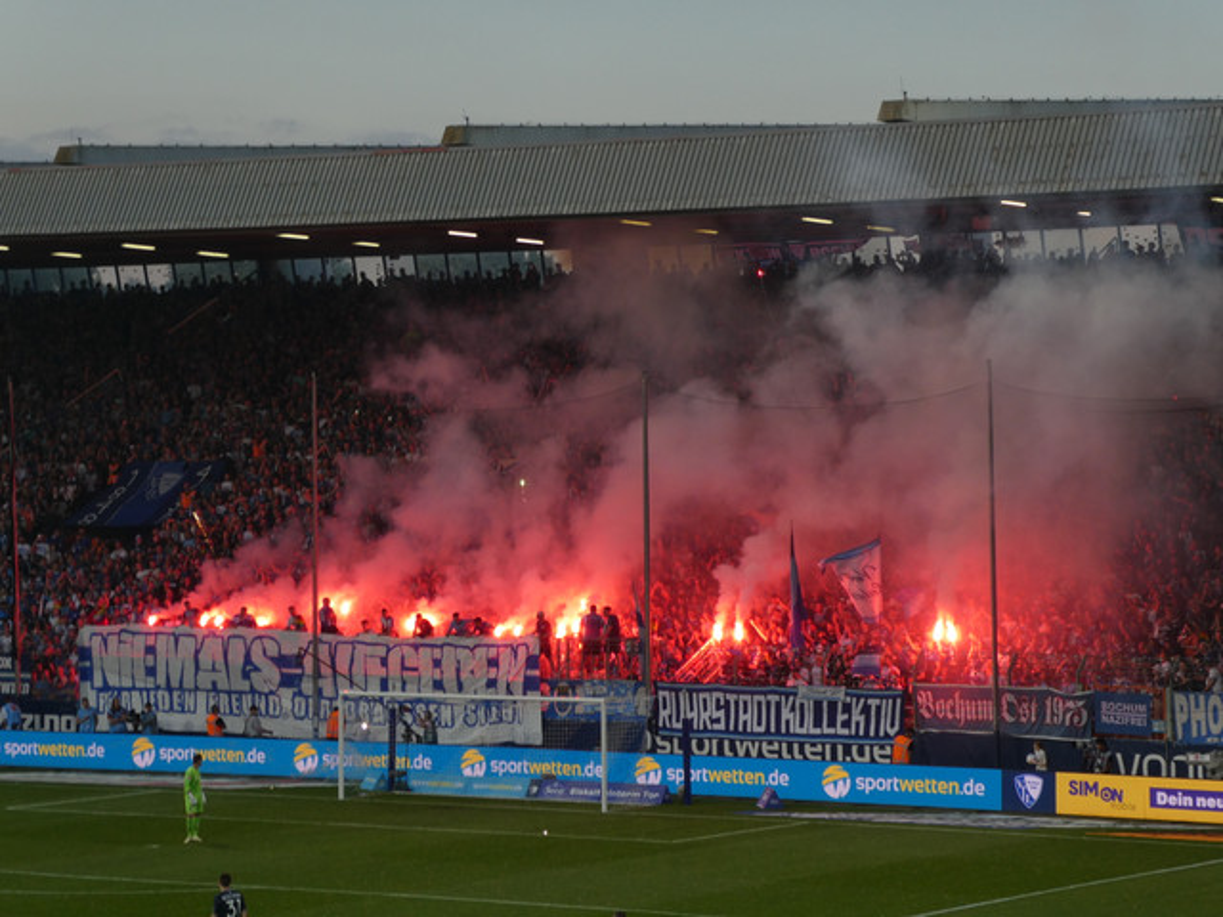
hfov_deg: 17.1
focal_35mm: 115
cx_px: 612
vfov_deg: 12.9
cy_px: 458
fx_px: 4063
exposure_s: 1/125
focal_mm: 20.6
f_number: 5.1
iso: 80
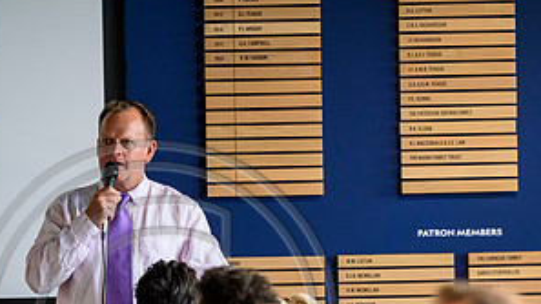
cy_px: 325
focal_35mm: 286
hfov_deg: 7.5
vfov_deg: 4.2
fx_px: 4102
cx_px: 151
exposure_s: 1/160
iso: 5000
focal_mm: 140
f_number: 3.2
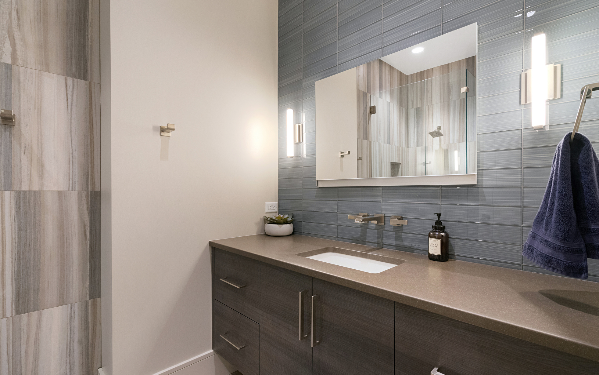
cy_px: 193
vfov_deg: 68.0
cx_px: 297
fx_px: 278
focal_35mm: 17
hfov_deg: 94.4
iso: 1250
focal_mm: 16
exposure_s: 1/10
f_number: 9
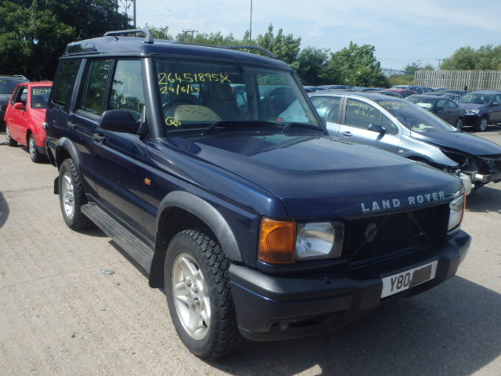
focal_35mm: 30
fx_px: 434
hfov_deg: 60.0
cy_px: 188
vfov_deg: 46.8
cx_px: 250
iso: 125
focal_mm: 5.4
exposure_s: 1/1000
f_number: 4.1
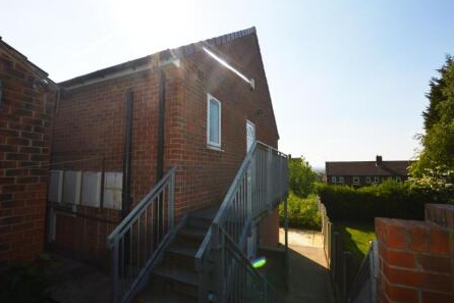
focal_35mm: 16
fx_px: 202
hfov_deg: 96.7
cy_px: 150
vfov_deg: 73.7
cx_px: 217
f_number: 14
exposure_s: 1/200
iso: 100
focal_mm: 10
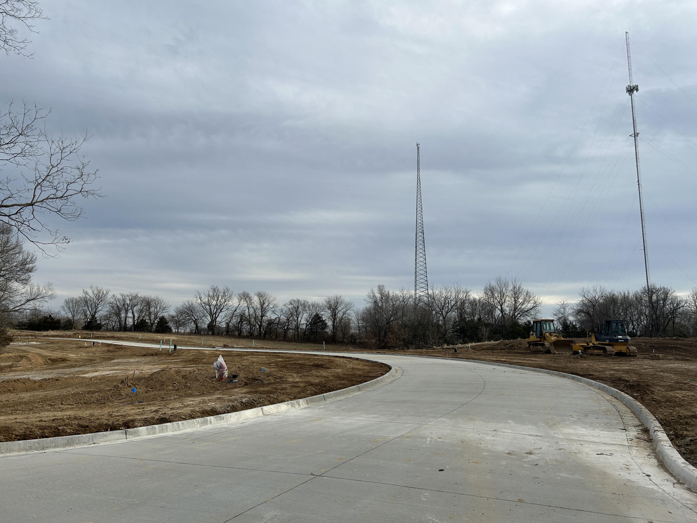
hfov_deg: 67.3
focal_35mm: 26
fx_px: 524
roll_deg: -0.3
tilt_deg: +8.9
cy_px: 262
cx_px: 348
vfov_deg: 53.1
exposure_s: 1/3356
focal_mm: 5.7
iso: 50
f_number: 1.5
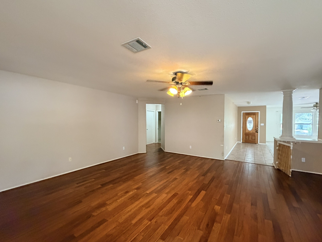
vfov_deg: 81.7
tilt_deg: -1.0
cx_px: 171
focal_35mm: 15
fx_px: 140
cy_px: 124
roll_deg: -0.9
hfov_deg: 98.0
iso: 640
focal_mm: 2.22
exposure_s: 1/60
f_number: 2.2
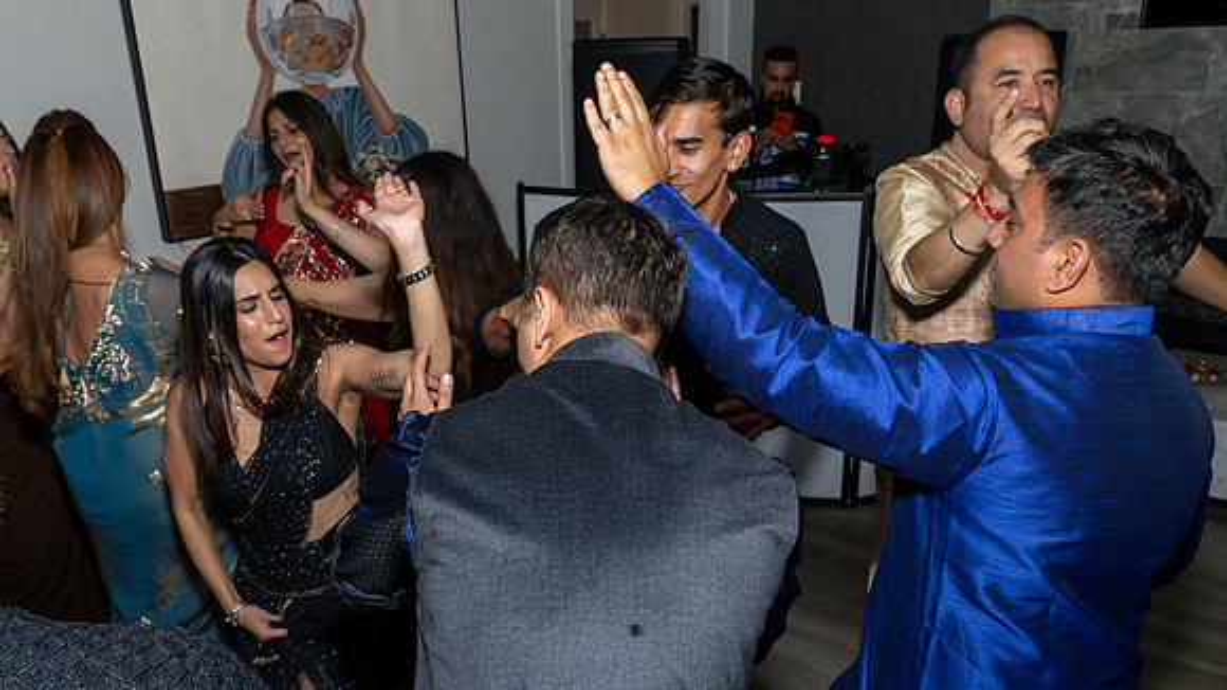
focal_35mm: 30
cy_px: 459
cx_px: 563
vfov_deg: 38.4
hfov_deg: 64.1
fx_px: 979
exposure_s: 1/250
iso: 1000
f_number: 7.1
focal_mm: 17
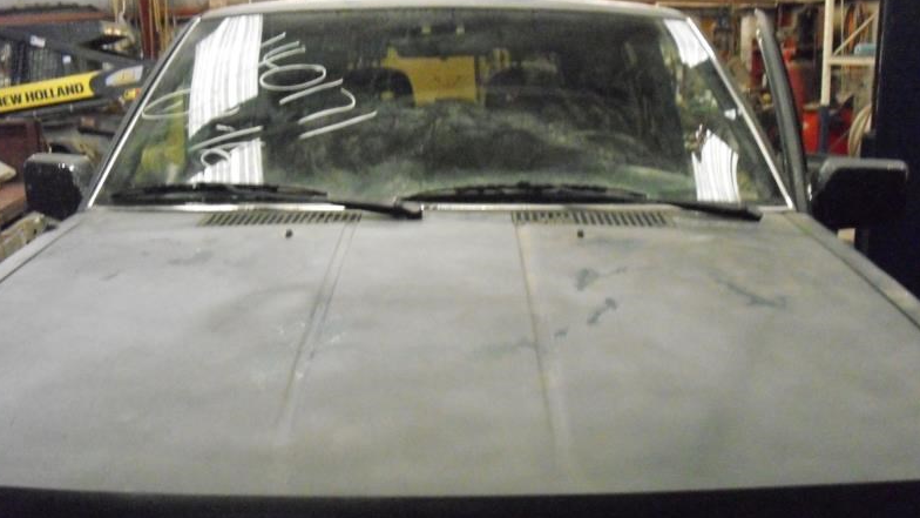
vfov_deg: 29.6
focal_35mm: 40
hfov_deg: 50.5
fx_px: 976
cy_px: 328
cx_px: 455
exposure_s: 1/40
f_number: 3.1
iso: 1600
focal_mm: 6.3
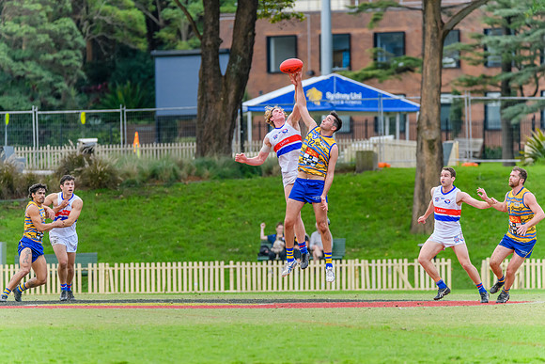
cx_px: 271
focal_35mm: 385
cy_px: 182
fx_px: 5828
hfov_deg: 5.4
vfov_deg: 3.6
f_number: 6
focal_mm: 380
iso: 2500
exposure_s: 1/1250
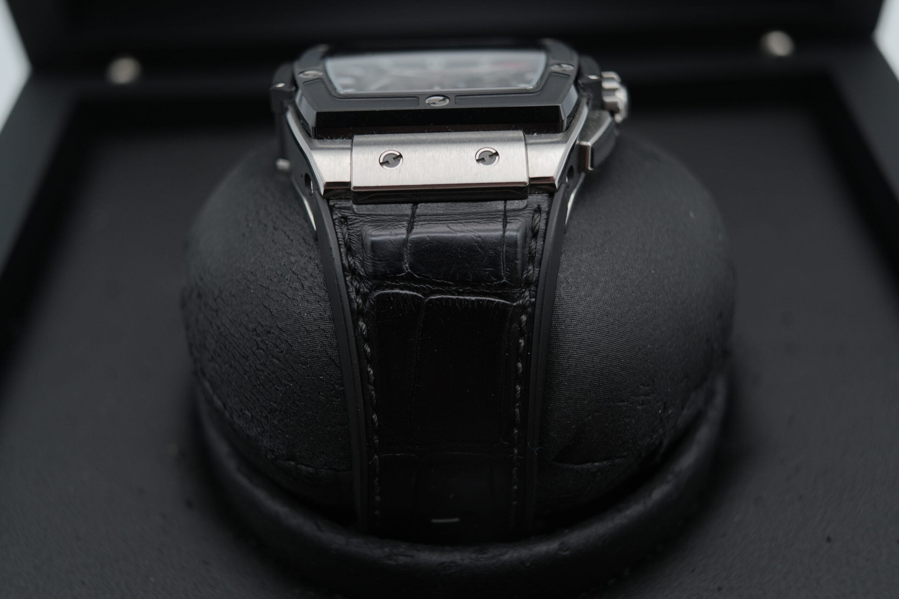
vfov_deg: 37.9
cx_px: 450
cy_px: 300
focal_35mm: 35
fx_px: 874
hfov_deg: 54.4
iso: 400
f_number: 5
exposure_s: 1/250
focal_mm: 35
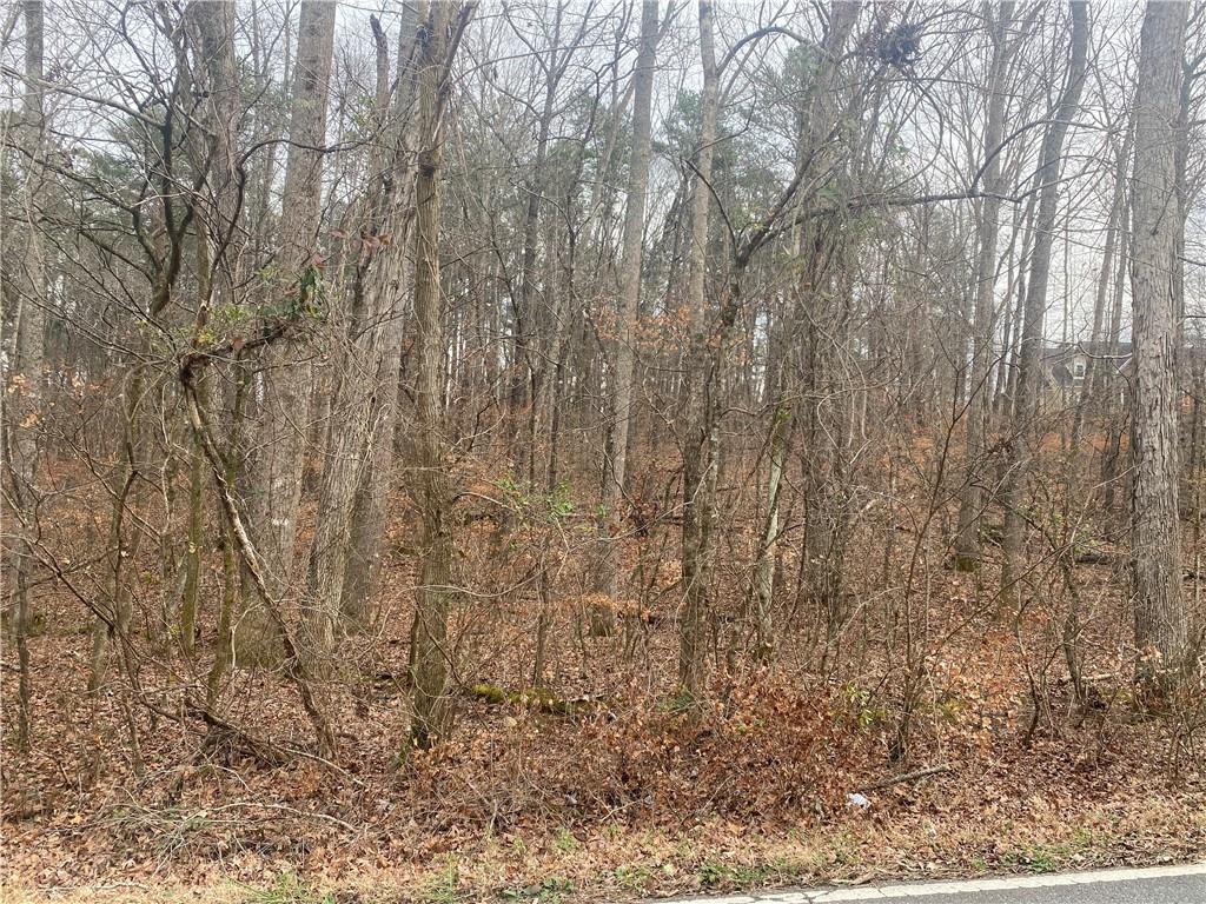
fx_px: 906
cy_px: 452
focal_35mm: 26
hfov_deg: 67.3
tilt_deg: +6.0
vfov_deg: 53.1
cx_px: 603
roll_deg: -2.6
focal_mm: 4.25
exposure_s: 1/376
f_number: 1.8
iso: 32
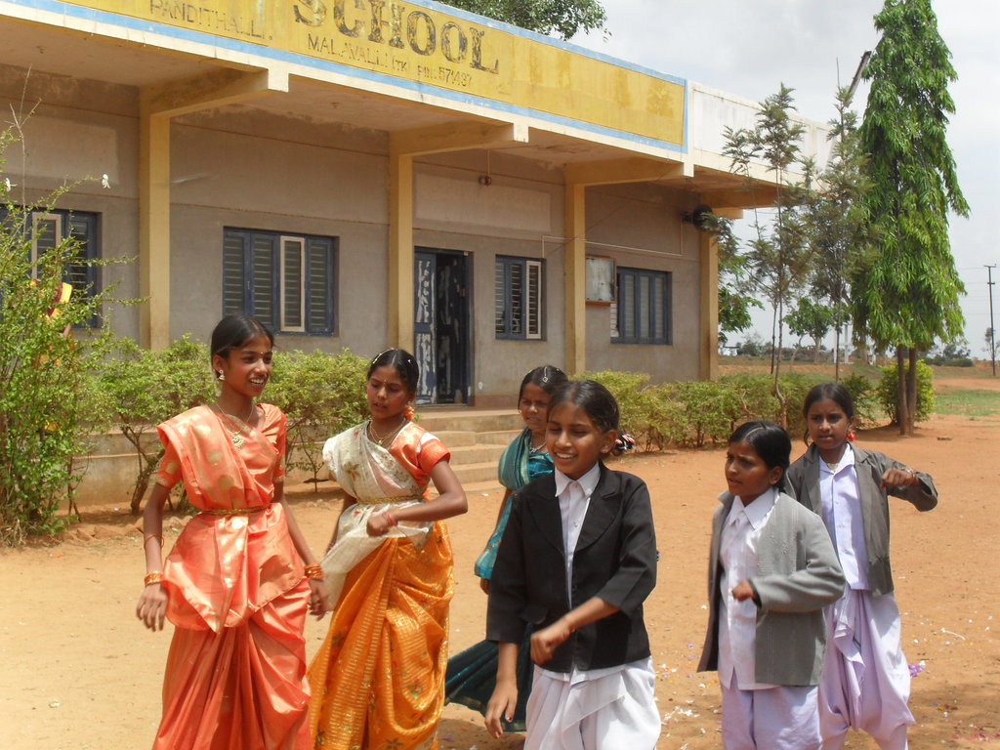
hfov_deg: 38.9
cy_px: 375
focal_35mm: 49
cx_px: 500
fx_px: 1416
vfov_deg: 29.7
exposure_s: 1/125
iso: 100
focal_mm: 8.7
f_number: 10
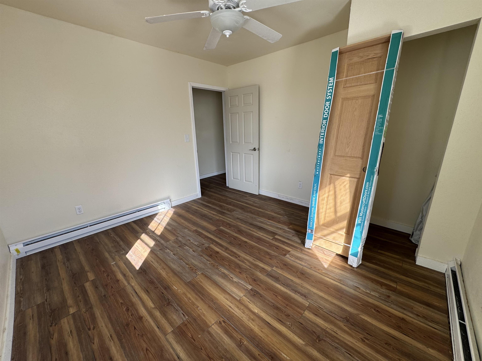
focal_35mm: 14
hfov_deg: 102.1
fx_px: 195
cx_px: 241
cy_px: 180
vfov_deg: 85.7
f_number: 2.2
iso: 40
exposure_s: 1/169
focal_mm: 2.22
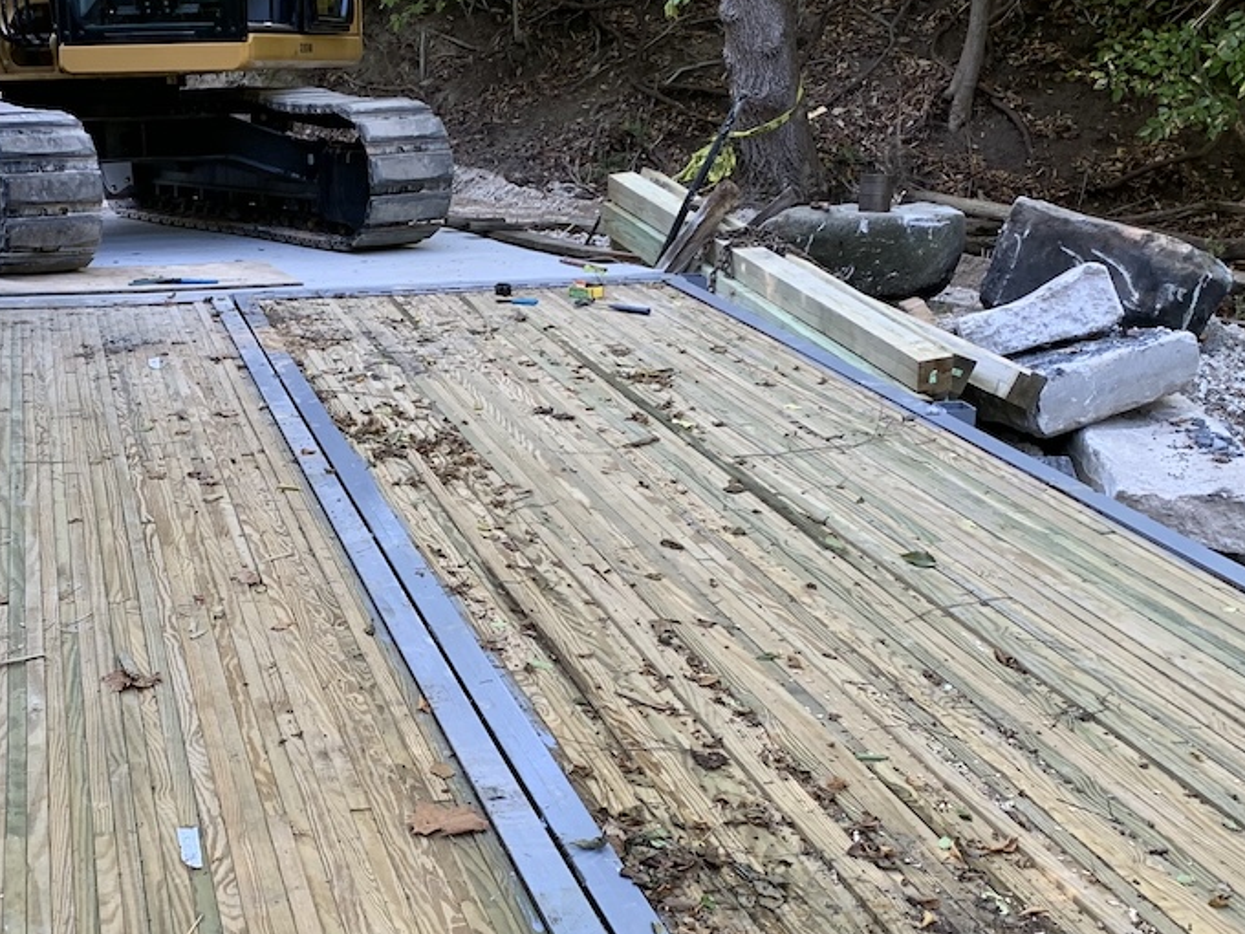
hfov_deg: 36.6
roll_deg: +1.1
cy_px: 566
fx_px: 1834
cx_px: 318
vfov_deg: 28.5
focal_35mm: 51
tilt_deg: -18.9
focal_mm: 4.25
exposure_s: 1/121
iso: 100
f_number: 1.8
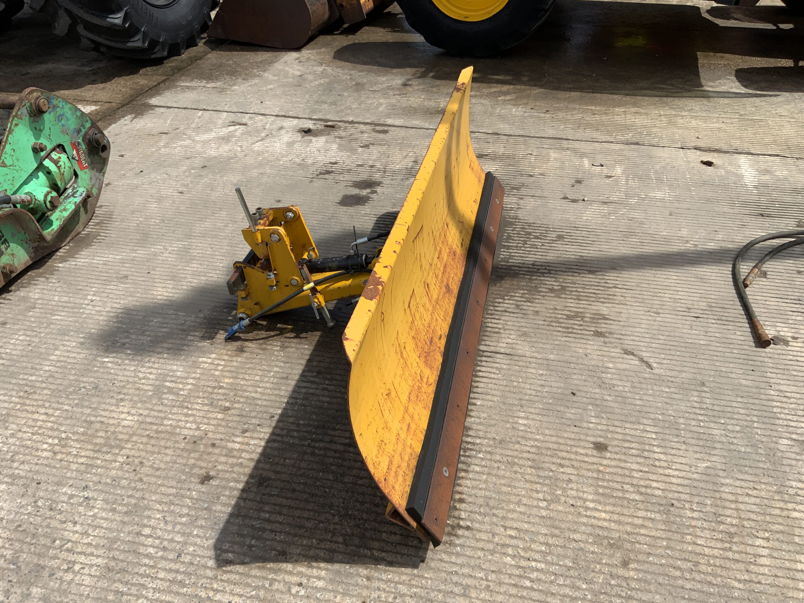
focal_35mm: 29
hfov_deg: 61.7
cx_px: 402
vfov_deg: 48.2
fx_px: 674
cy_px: 302
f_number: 1.8
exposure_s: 1/2141
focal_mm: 3
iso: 16
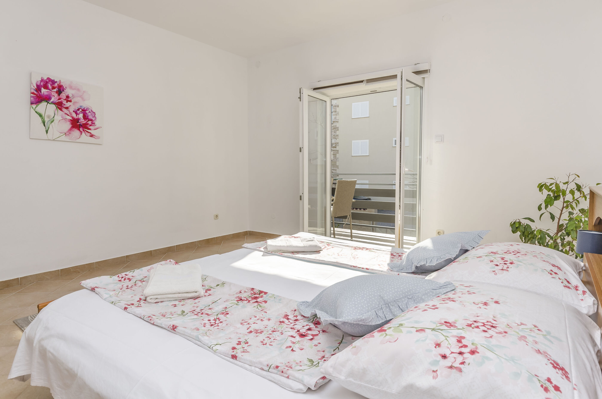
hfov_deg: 85.5
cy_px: 200
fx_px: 325
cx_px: 301
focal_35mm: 20
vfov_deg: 63.0
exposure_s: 1/200
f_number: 9
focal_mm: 13
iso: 100
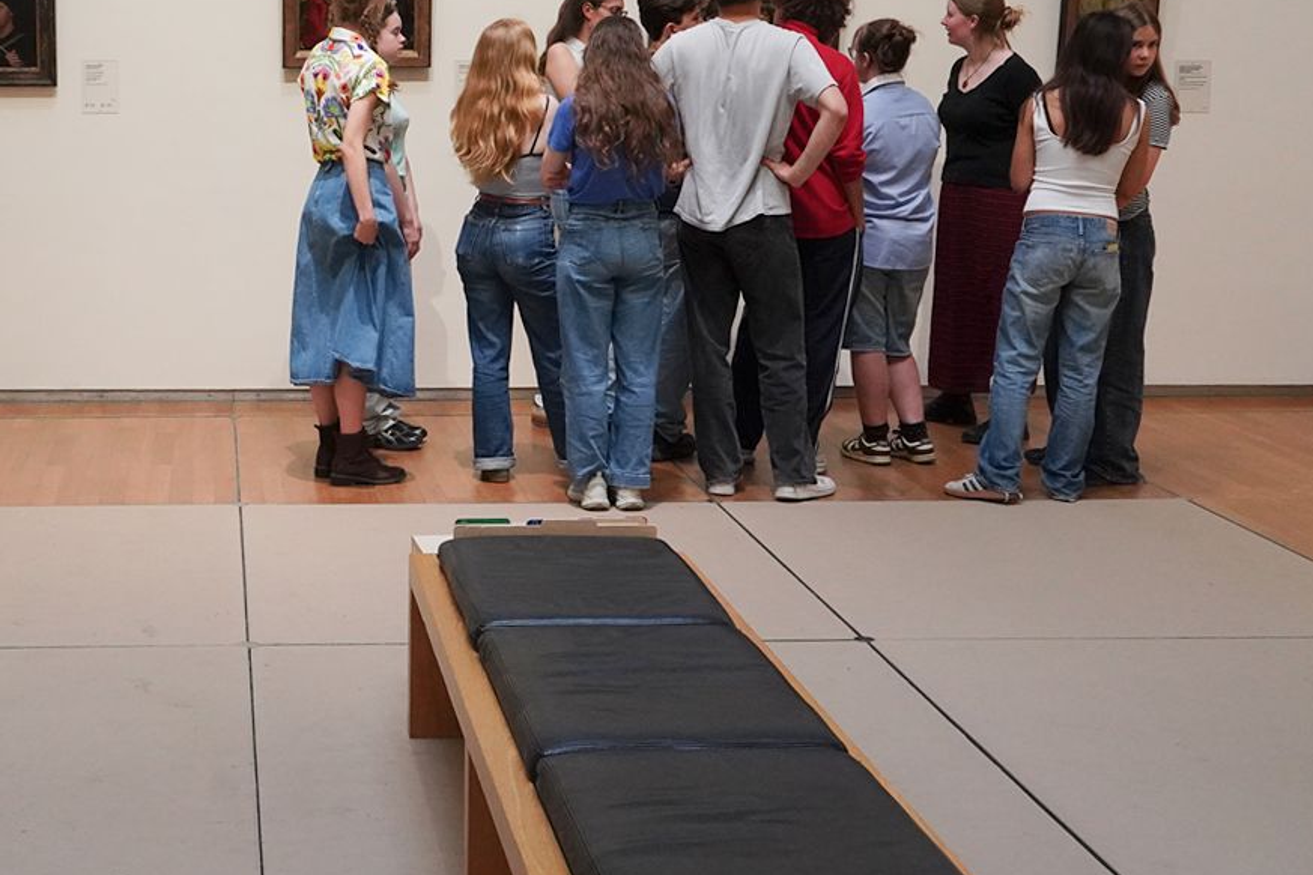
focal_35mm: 55
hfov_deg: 35.0
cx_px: 253
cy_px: 235
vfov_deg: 24.4
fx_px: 2006
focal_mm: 24
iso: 3200
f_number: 9
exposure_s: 1/80
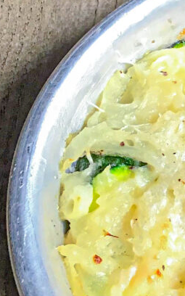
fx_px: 831
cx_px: 292
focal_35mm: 103
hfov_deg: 12.0
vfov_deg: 20.0
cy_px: 60
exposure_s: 1/35
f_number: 2.4
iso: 25
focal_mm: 3.3
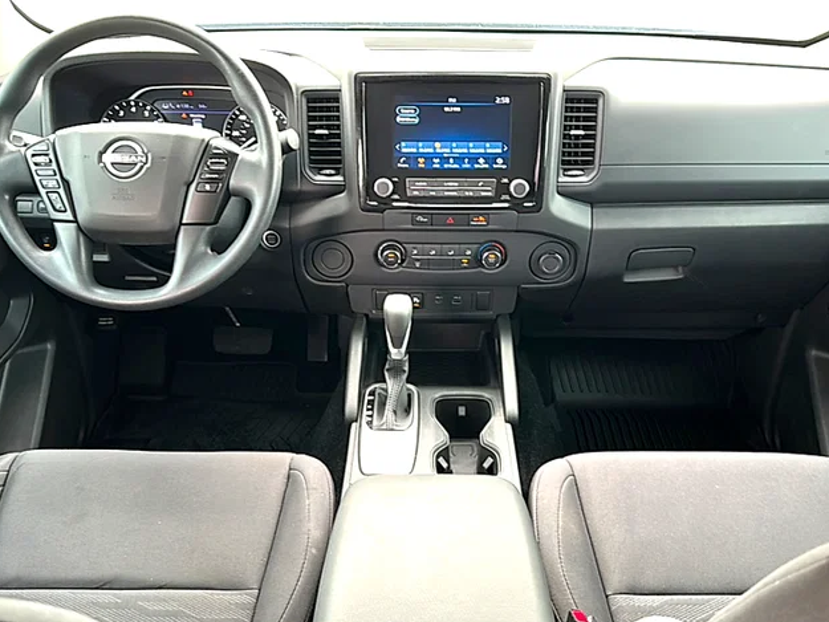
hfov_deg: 63.4
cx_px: 424
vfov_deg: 49.7
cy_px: 343
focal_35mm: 28
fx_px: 671
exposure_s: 1/40
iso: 100
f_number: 1.78
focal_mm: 6.86
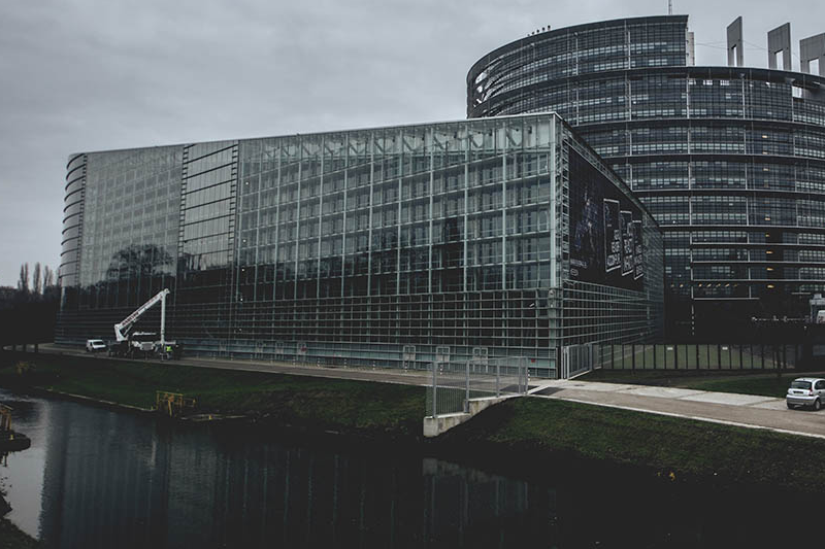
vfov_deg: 36.6
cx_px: 597
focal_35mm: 36
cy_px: 204
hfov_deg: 51.3
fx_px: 825
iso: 100
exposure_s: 1/125
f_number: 5.6
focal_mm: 16
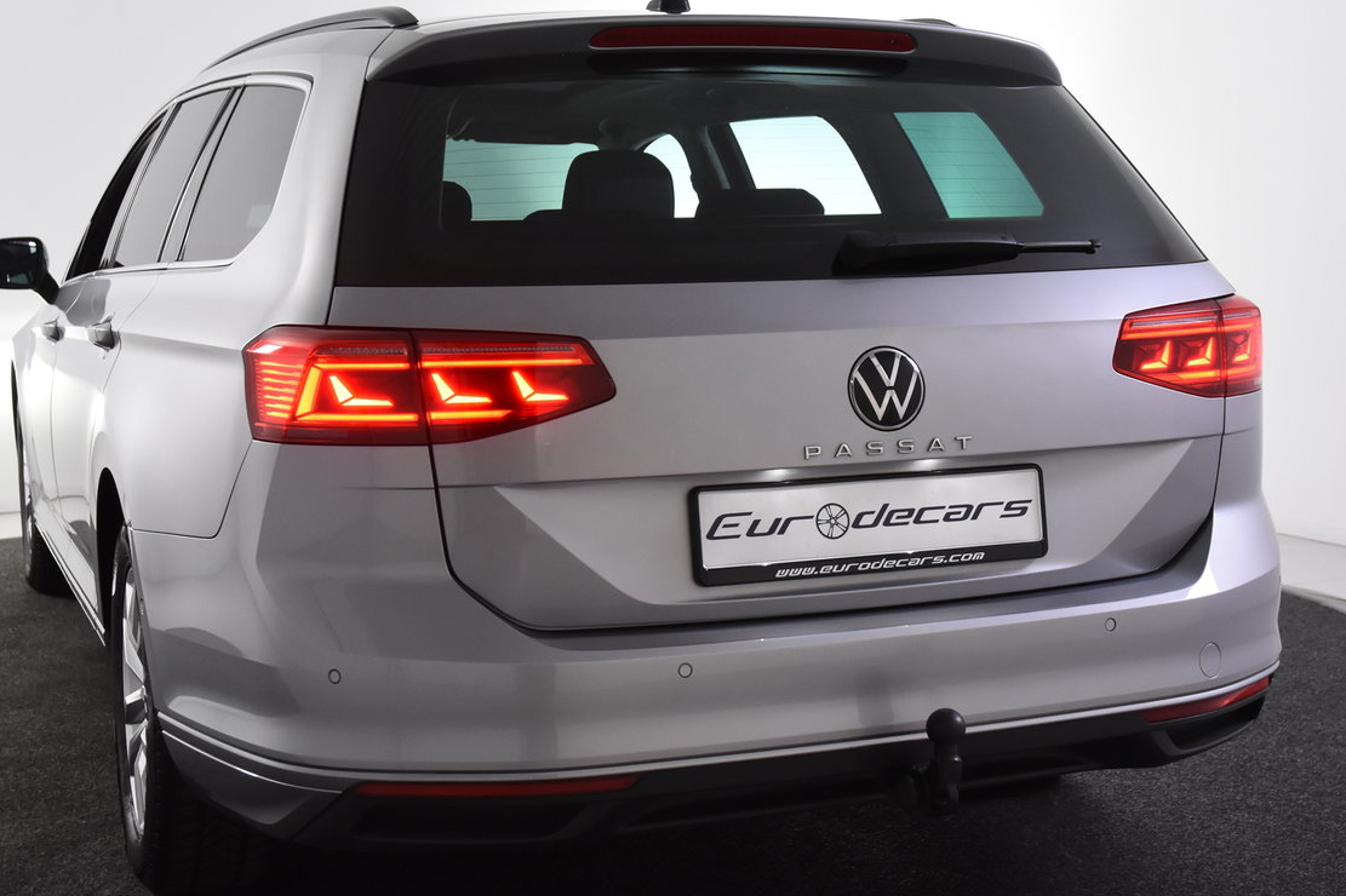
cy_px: 456
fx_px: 2002
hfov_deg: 37.2
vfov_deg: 25.2
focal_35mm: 54
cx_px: 668
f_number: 5
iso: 1600
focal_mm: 31
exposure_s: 1/100
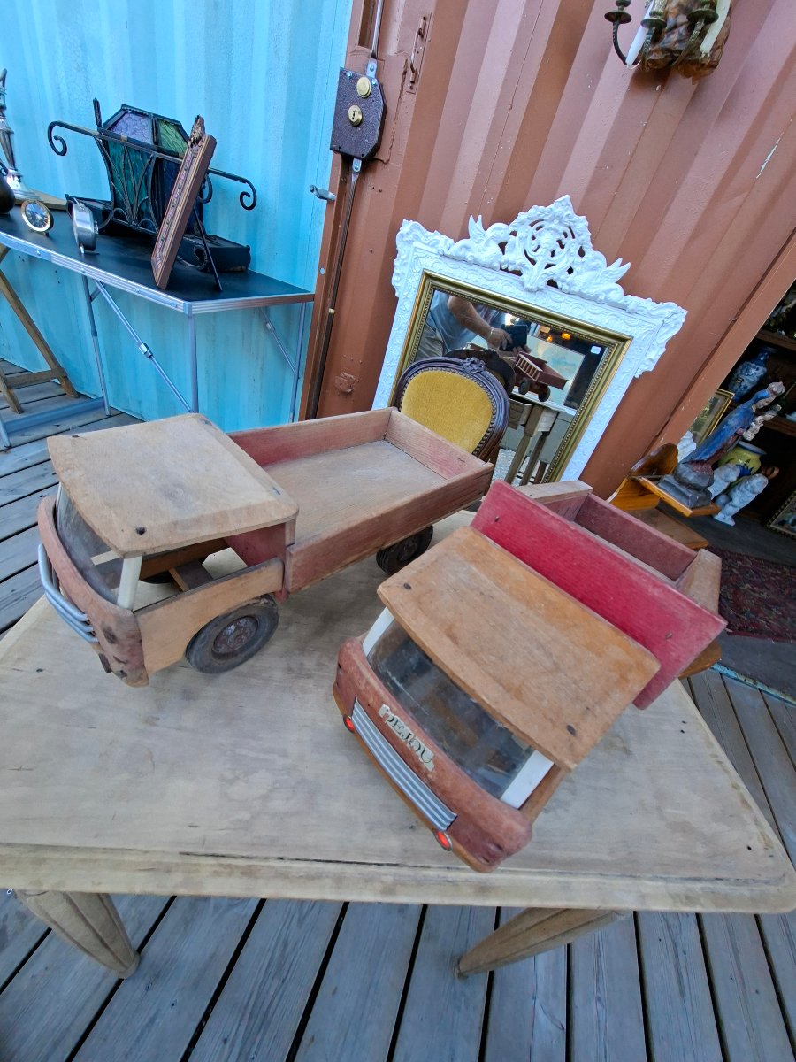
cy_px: 531
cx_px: 398
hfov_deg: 89.9
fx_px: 399
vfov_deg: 106.2
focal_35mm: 13
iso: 50
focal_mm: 1.74
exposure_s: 1/100
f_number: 2.2
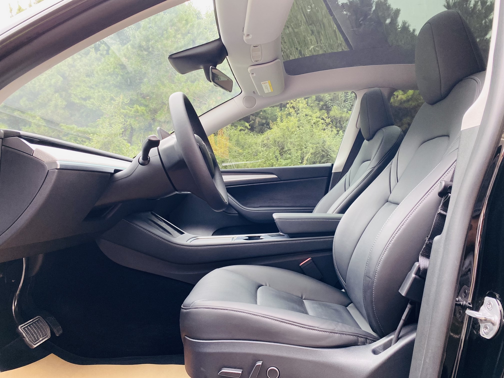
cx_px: 252
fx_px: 379
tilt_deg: -0.7
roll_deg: +0.9
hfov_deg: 67.3
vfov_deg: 53.1
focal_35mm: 26
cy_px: 189
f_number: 1.8
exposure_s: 1/60
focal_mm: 4.25
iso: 125
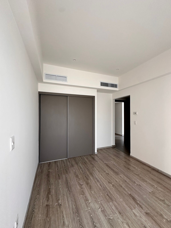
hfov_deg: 85.7
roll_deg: -0.8
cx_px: 86
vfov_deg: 102.1
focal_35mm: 14
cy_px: 114
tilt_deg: +0.2
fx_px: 92
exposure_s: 1/99
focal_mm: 2.22
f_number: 2.2
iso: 200
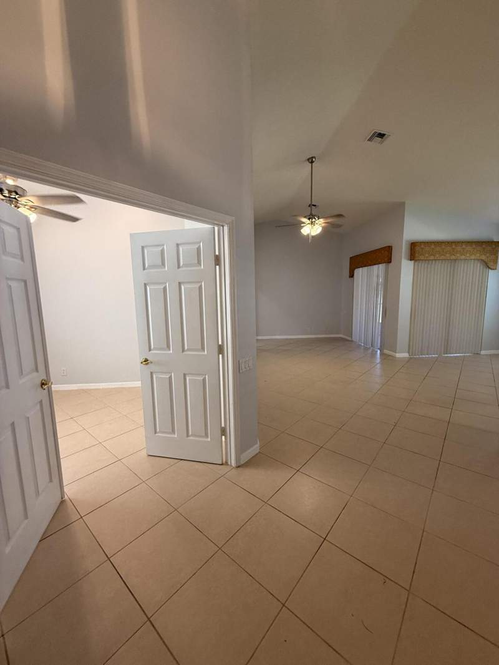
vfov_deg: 102.1
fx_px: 269
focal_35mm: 14
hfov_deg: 85.7
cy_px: 332
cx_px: 250
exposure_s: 1/120
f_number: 2.2
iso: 200
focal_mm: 2.22
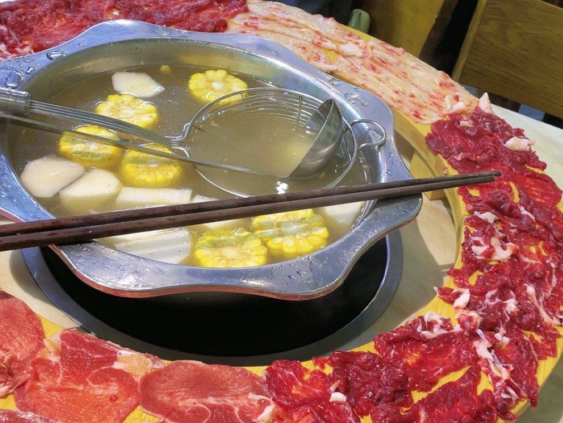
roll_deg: -13.8
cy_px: 237
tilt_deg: -40.2
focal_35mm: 84
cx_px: 189
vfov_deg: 17.6
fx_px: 1367
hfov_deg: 23.2
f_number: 1.6
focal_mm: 4.2
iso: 100
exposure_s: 1/50
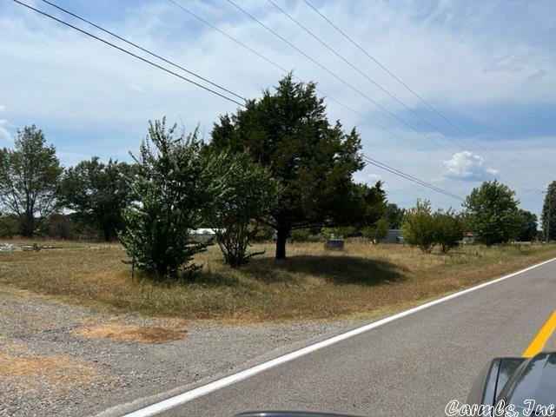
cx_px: 278
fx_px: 418
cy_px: 208
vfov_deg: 53.1
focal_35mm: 26
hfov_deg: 67.3
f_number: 1.5
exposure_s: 1/8000
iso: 50
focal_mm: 5.7
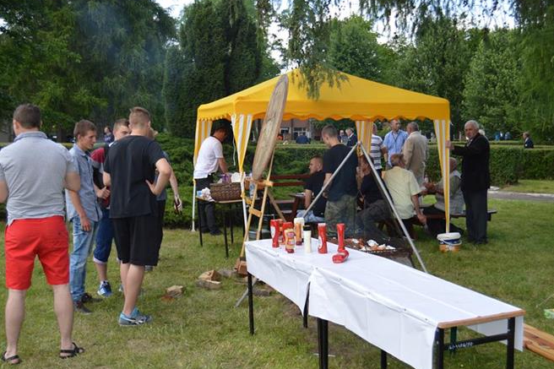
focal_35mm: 48
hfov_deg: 41.1
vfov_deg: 28.1
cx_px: 268
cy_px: 184
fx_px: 738
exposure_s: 1/200
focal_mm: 30
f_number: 4.5
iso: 100
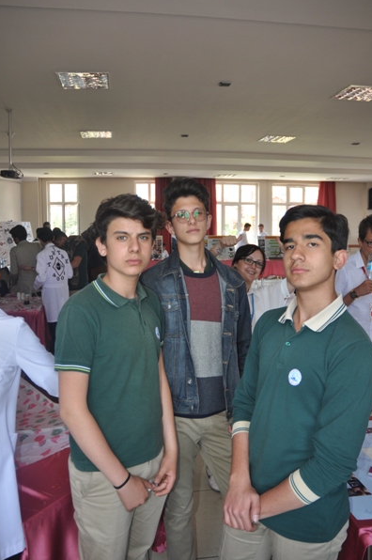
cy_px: 274
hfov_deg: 44.9
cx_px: 178
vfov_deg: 63.7
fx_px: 451
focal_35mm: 29
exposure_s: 1/200
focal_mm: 18
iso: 400
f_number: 3.5
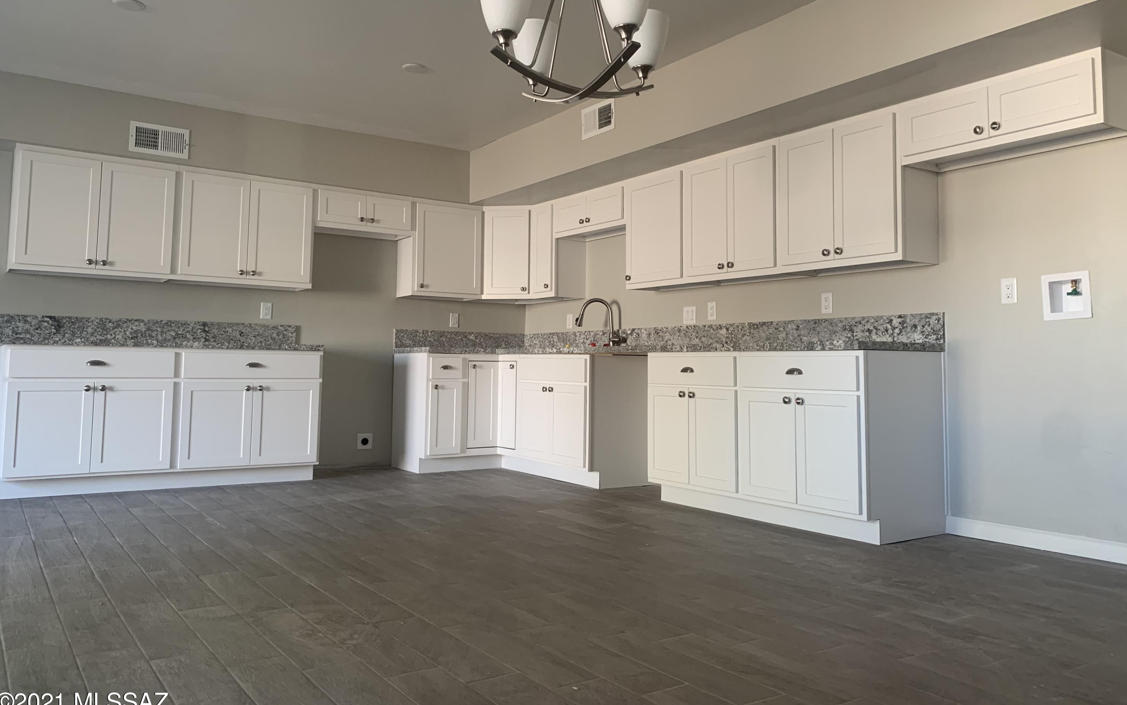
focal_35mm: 28
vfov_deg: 44.5
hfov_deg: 66.5
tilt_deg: +4.8
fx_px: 860
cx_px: 566
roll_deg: -0.8
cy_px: 310
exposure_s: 1/60
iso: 160
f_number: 1.8
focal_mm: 4.25
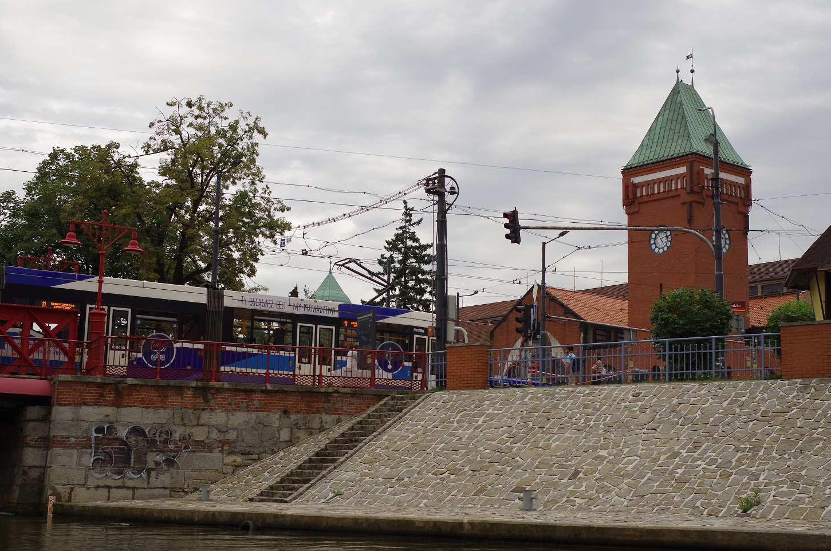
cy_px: 272
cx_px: 422
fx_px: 1221
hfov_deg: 37.6
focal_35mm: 53
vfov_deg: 25.4
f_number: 5.6
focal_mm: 35
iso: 200
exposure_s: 1/400
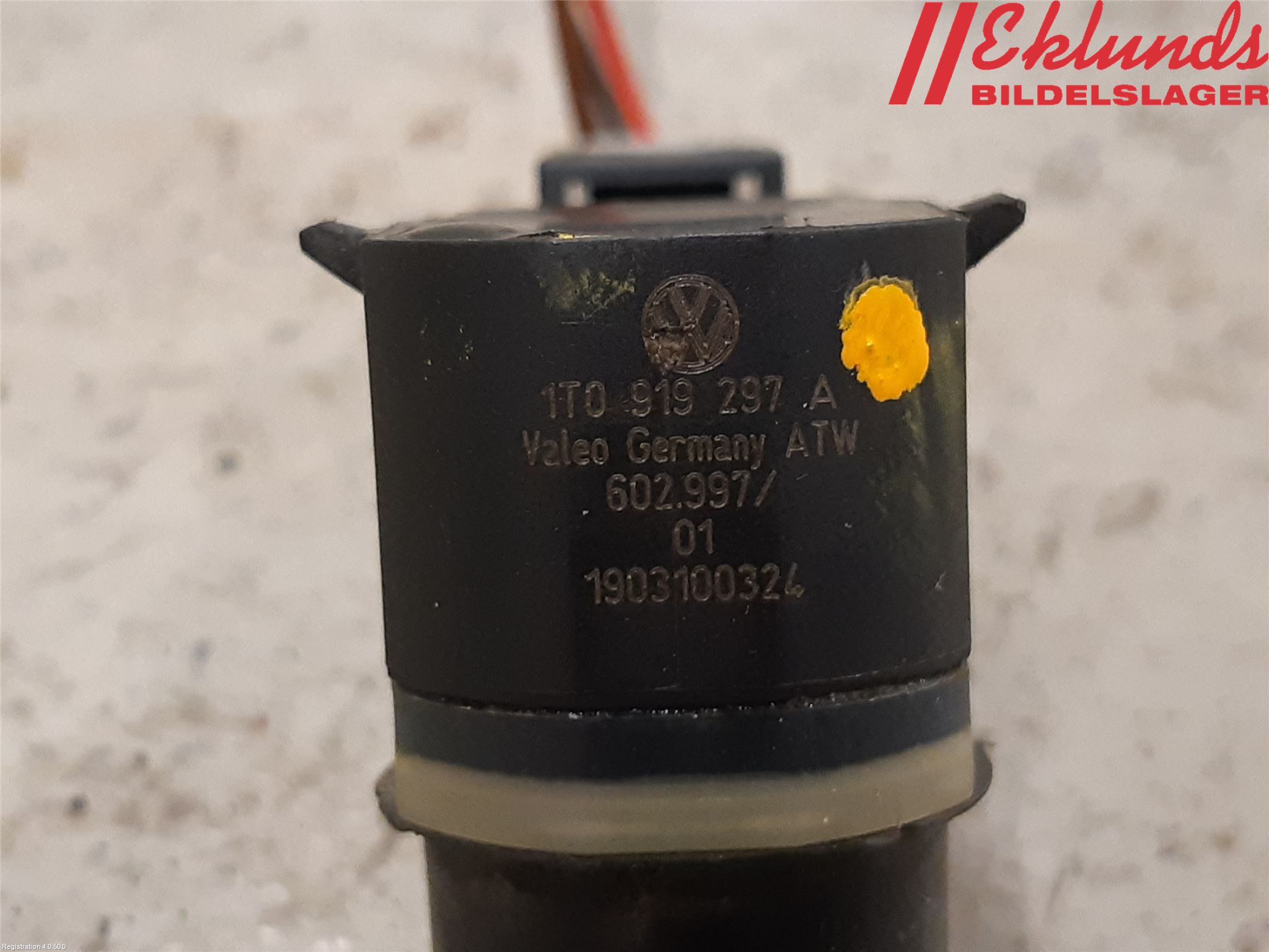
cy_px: 476
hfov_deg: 67.3
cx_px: 634
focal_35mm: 26
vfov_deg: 53.1
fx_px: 953
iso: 200
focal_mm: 3.93
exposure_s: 1/50
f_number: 1.7
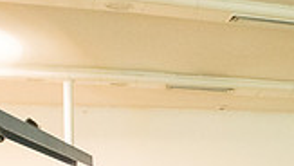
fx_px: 757
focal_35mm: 97
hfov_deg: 20.9
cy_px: 337
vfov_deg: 11.3
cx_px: 326
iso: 6400
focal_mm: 26
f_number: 2.8
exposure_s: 1/50
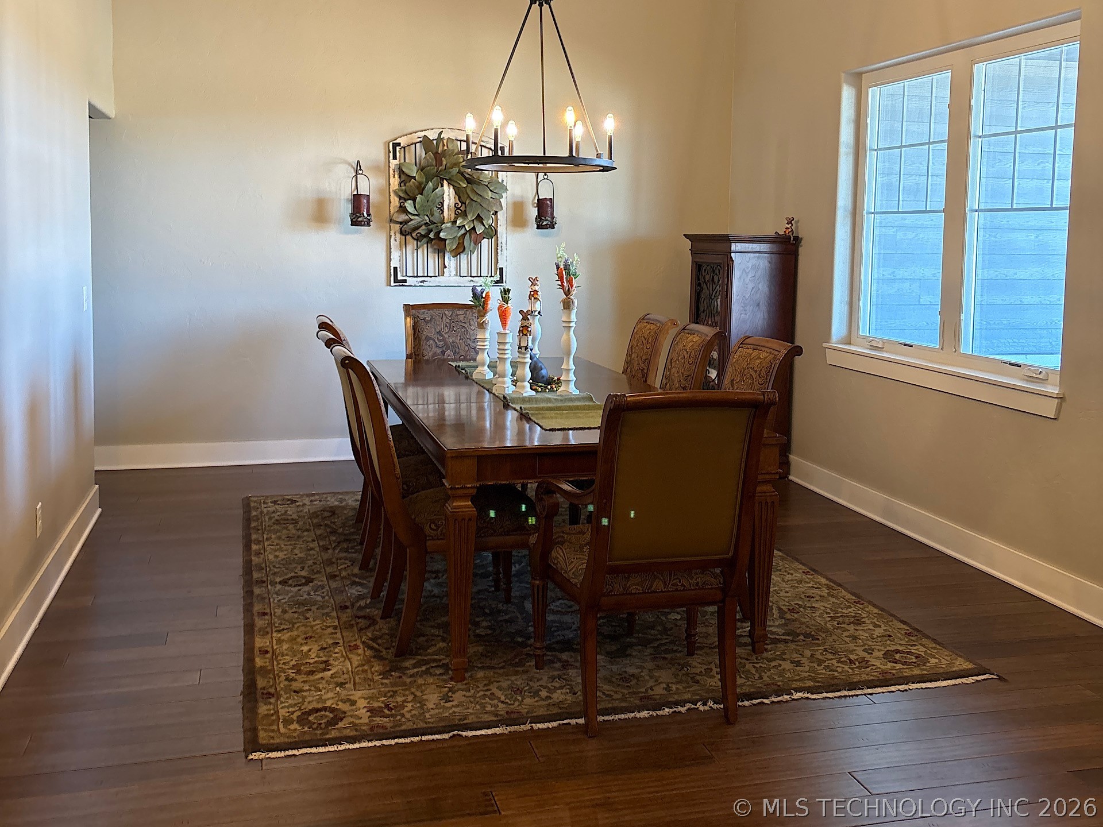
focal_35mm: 26
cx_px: 552
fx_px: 828
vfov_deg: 53.1
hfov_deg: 67.3
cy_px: 414
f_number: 1.6
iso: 250
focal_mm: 5.96
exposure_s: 1/60
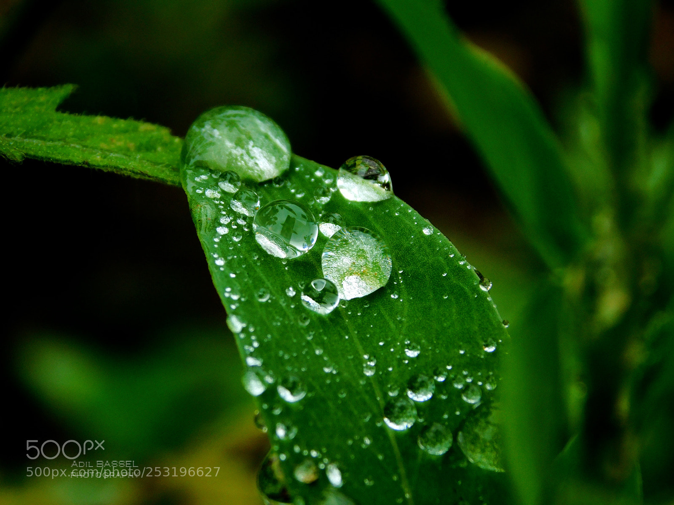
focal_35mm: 294
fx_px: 5724
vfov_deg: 5.1
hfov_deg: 6.7
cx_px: 337
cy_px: 252
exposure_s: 1/125
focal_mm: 52.2
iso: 125
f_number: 5.7
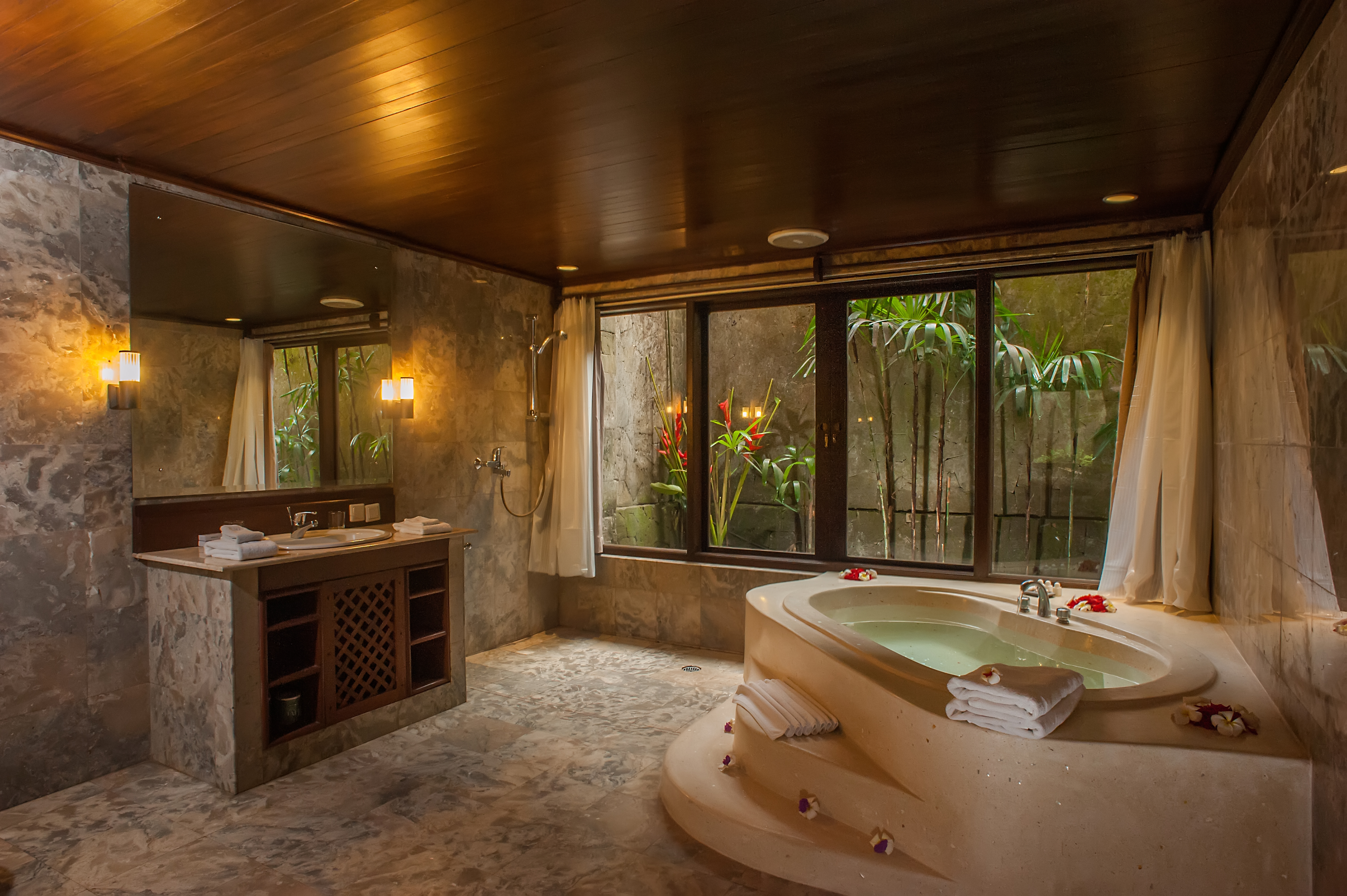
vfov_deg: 61.9
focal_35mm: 20
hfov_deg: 84.0
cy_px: 448
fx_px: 748
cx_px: 674
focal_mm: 20
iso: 2500
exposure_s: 1/30
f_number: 11
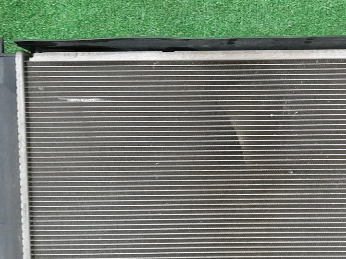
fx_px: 520
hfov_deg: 36.4
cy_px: 173
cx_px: 234
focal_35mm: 52
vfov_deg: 27.9
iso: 273
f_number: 1.7
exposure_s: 1/25
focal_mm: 3.93
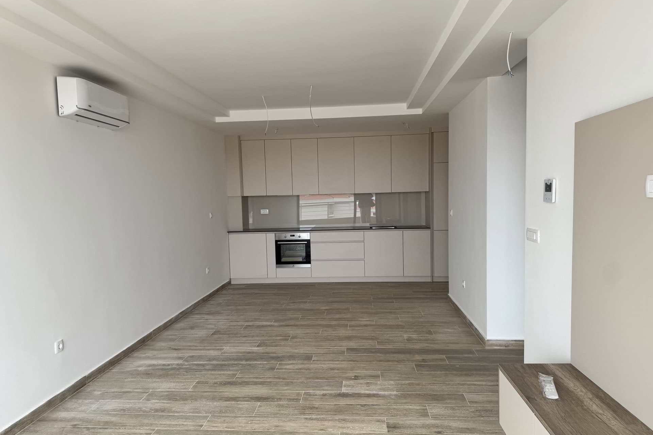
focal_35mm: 25
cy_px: 230
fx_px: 453
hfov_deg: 71.5
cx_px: 327
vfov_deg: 51.3
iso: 80
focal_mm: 6.8
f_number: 1.8
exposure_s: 1/121
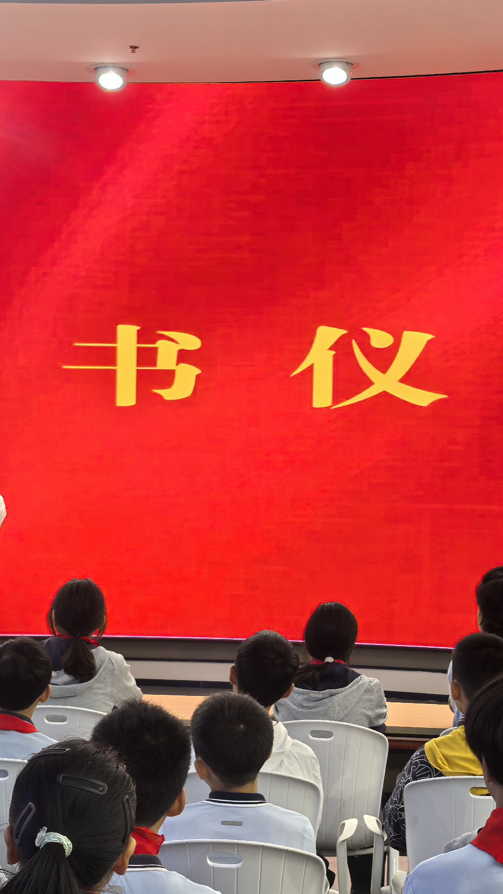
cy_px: 474
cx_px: 265
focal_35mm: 66
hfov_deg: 18.3
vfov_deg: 31.9
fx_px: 1565
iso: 200
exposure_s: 1/50
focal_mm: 5.75
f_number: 2
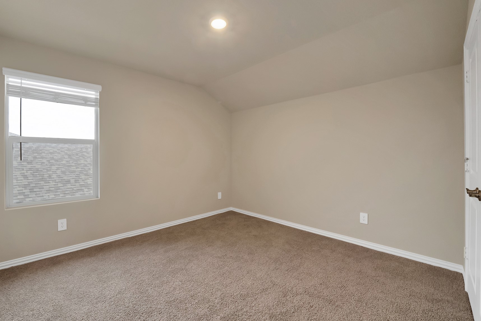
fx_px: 187
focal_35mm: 14
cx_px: 222
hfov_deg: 104.0
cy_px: 145
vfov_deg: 81.1
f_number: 9
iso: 640
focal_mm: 12
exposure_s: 1/13
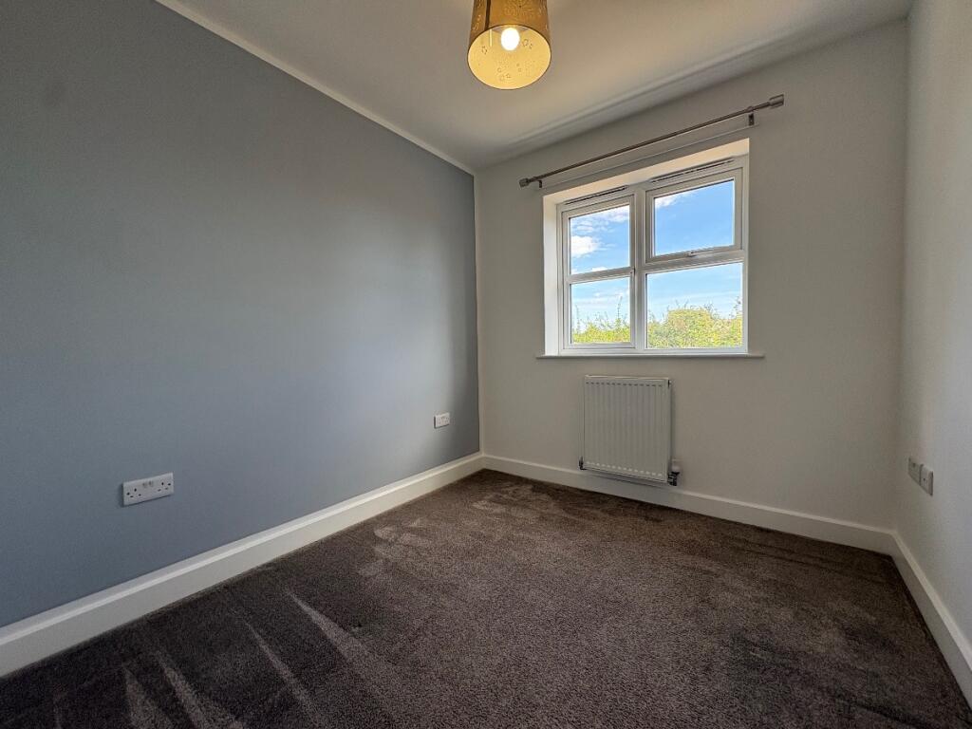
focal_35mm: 14
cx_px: 486
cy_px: 364
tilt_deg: -2.1
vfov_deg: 85.7
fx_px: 393
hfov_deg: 102.1
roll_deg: +1.4
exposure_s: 1/177
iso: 64
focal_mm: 2.22
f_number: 2.2
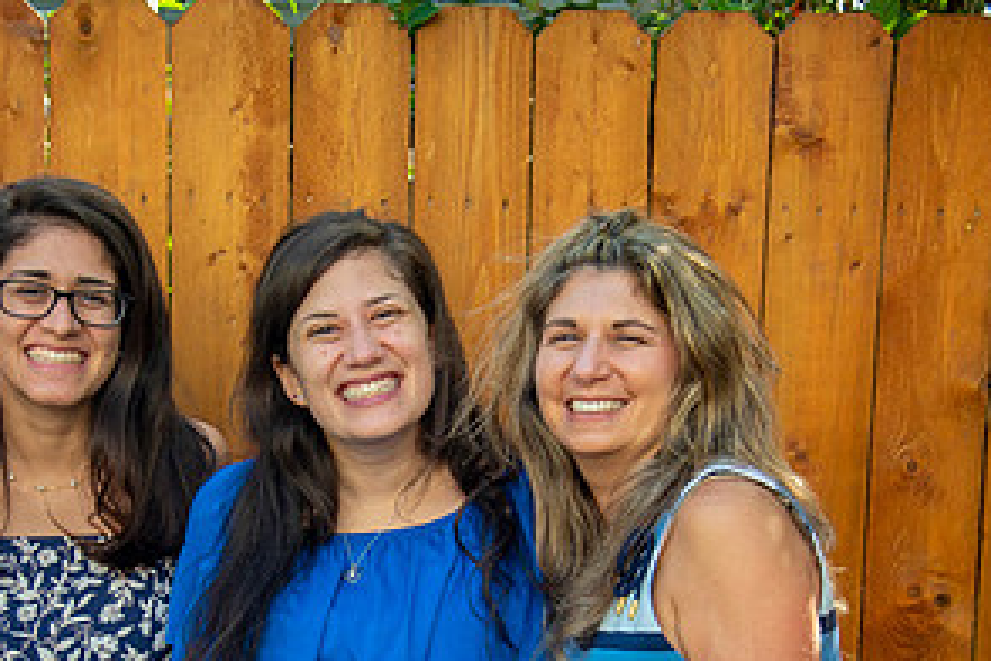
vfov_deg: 17.0
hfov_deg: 25.6
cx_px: 347
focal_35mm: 79
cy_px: 626
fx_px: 2175
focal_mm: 40
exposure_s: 1/320
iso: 125
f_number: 4
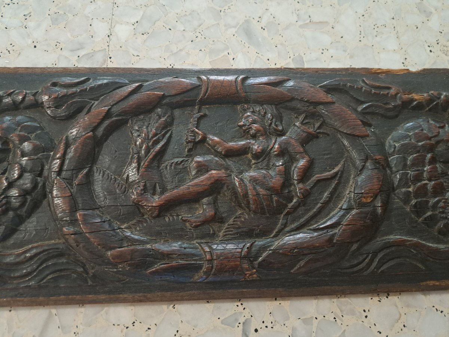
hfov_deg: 71.6
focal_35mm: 24
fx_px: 311
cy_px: 168
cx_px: 224
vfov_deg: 56.8
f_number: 1.8
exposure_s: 1/25
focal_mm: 5.23
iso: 500
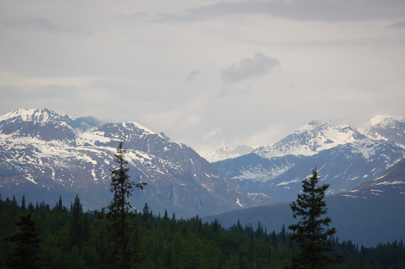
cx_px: 202
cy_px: 134
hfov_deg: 6.9
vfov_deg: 4.6
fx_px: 3372
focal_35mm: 300
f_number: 7.1
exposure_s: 1/800
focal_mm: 200
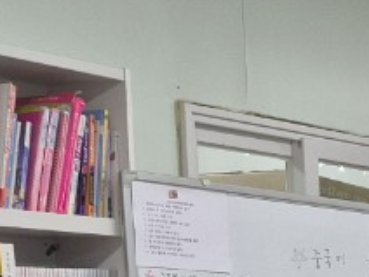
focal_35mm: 139
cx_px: 893
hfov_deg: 11.6
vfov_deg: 10.1
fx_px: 1482
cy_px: 479
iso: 100
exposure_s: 1/120
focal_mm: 5.4
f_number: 1.8
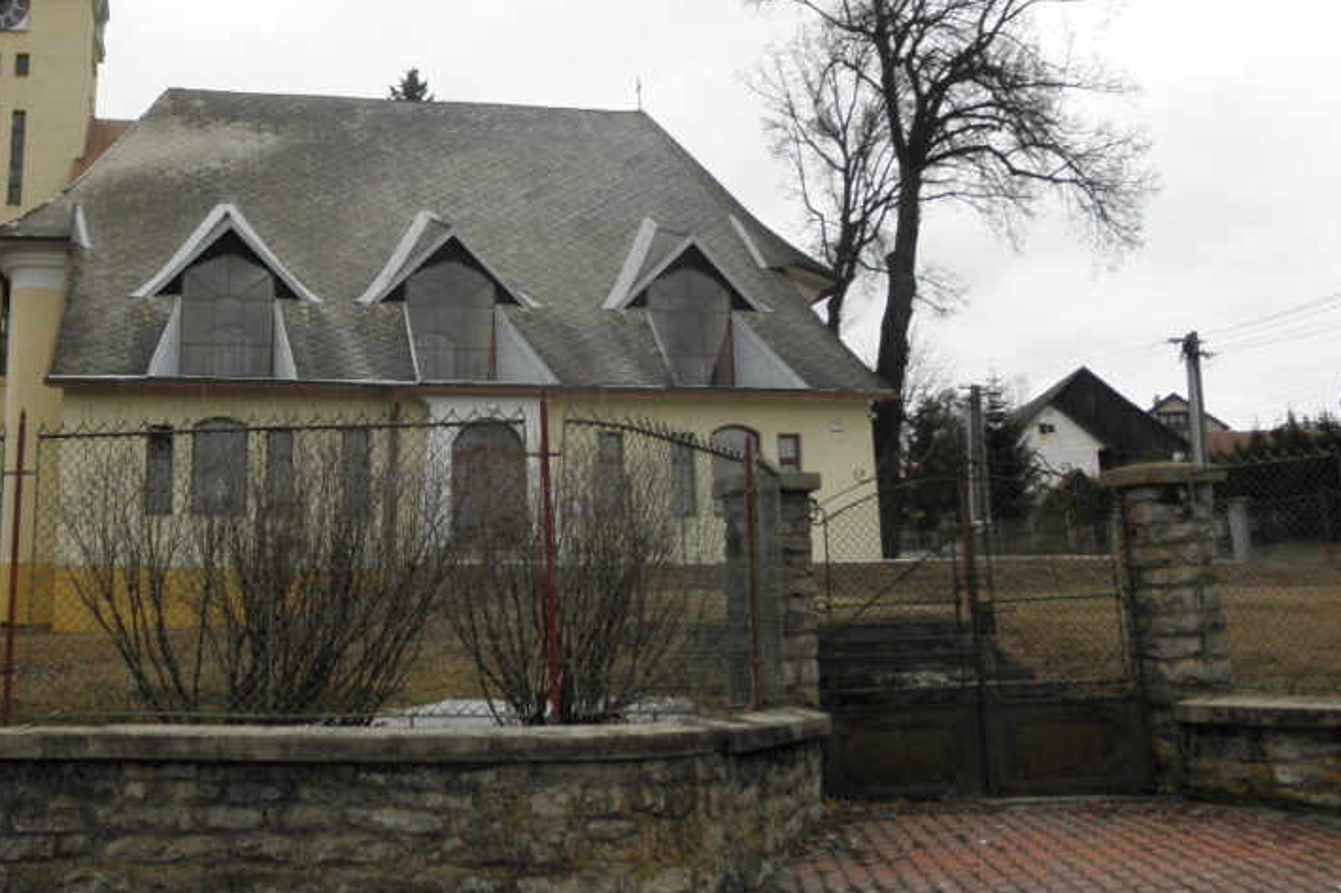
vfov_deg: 31.5
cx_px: 412
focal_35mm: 42
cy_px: 266
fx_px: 1564
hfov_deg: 45.5
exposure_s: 1/160
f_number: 3
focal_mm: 5
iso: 64
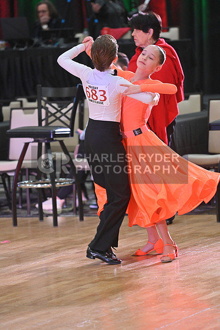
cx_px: 110
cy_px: 165
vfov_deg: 10.3
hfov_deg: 6.9
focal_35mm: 200
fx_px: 1832
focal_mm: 200
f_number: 4.5
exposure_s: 1/320
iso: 3200
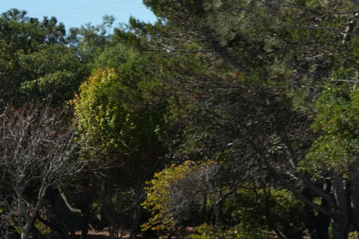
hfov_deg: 7.1
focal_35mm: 268
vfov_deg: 5.1
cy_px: -151
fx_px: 2672
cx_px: 947
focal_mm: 50
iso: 400
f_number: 4.5
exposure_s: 1/2000
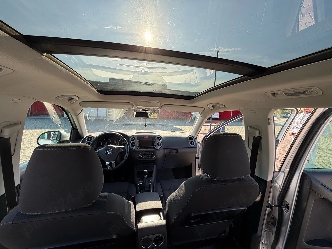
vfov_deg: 85.7
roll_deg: -2.7
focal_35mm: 14
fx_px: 134
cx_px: 166
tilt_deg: -6.8
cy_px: 124
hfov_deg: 102.1
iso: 40
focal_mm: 2.22
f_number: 2.2
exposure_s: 1/239
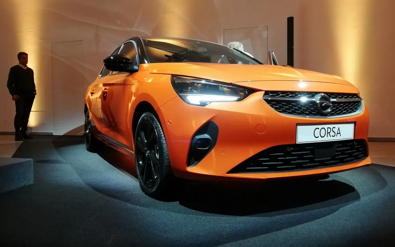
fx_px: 301
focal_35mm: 28
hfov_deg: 66.5
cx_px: 195
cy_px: 118
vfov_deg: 44.5
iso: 320
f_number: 2.2
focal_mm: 3.81
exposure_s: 1/33.3
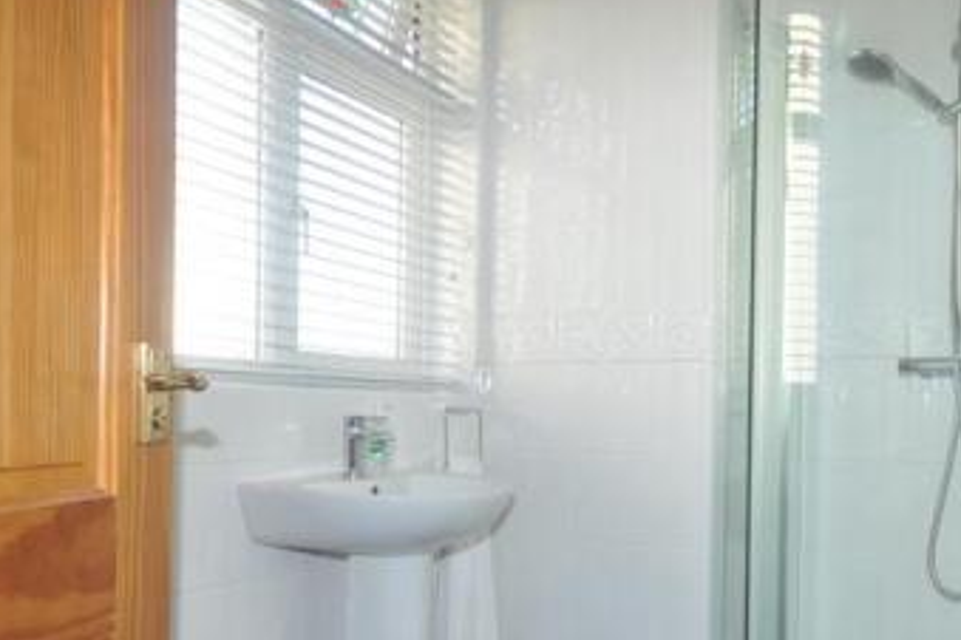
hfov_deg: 61.4
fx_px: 774
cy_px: 401
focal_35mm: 29
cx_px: 672
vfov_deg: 44.6
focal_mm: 10
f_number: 5
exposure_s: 1/100
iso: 400
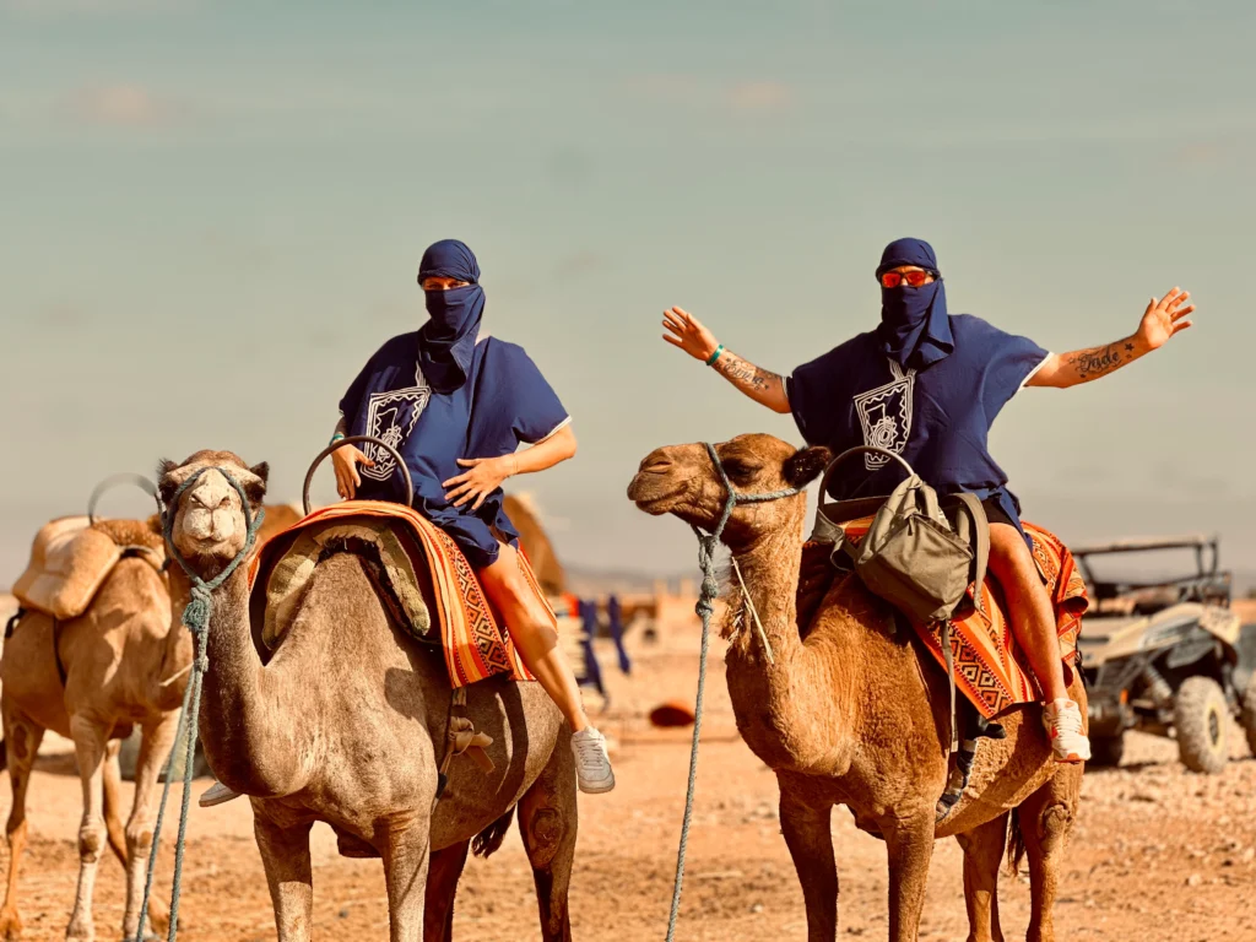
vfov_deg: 19.1
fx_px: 2794
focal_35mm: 77
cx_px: 628
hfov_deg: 25.3
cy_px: 471
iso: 32
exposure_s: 1/821
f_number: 2.8
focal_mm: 9
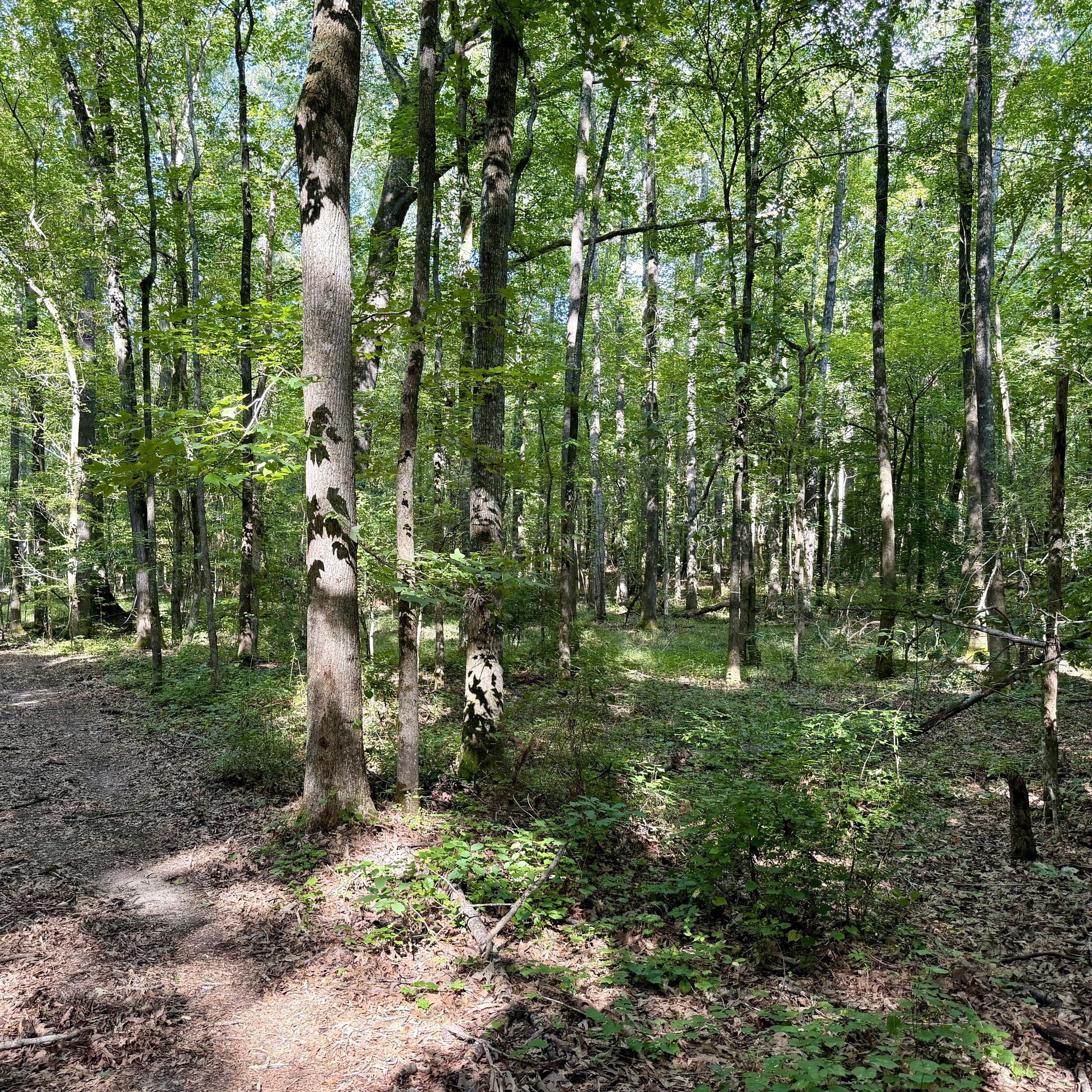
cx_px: 454
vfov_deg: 55.6
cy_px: 540
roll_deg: +0.8
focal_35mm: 29
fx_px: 1035
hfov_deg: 55.3
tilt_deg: -0.2
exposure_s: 1/121
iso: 125
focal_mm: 6.76
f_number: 1.78
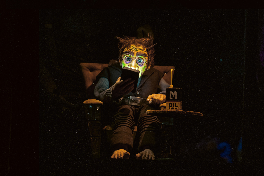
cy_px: 88
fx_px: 1466
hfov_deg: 10.3
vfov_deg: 6.9
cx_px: 132
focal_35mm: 200
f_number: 4
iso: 1000
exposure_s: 1/125
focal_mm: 200
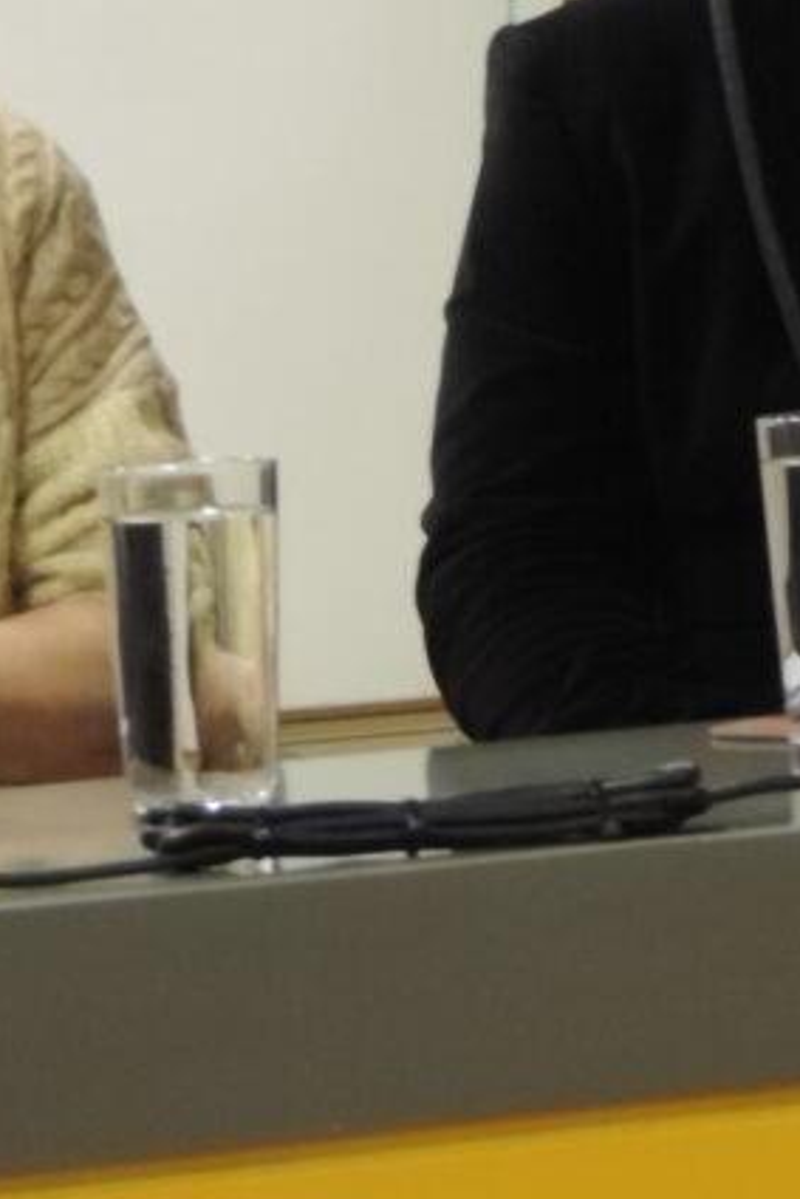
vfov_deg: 8.2
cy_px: 158
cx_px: 1052
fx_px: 8359
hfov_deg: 5.4
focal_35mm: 251
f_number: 4.1
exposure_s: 1/15
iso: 900
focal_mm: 17.8
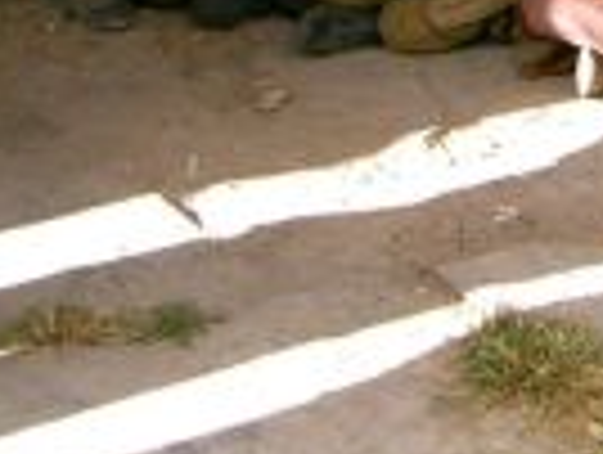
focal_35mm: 124
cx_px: 835
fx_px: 2164
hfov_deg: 15.0
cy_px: -211
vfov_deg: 11.5
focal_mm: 8
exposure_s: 1/320
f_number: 2.8
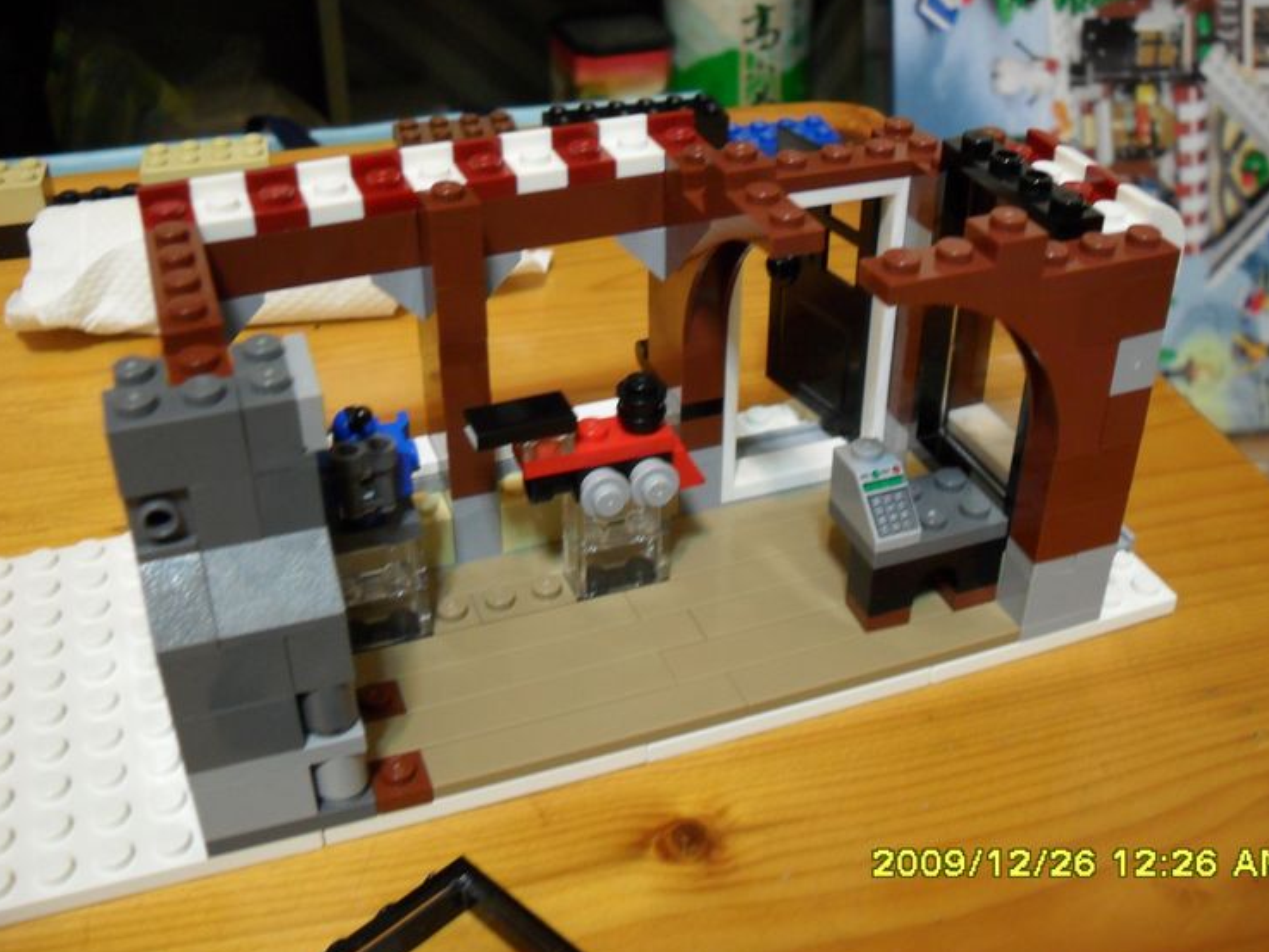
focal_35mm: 38
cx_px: 653
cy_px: 446
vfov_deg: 37.7
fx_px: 1393
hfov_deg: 49.0
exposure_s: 1/3
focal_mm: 6.2
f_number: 2.8
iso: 200
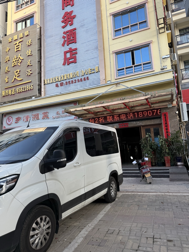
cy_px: 126
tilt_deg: +8.9
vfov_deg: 71.6
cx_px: 94
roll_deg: +3.7
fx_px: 175
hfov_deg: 56.8
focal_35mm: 24
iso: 80
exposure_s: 1/627
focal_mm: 6.76
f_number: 1.78
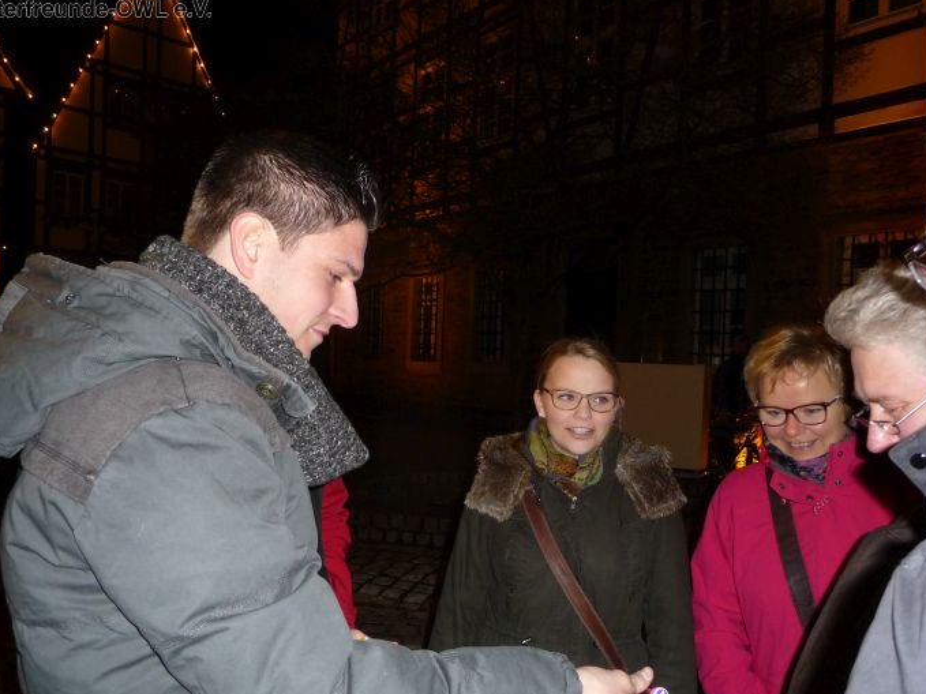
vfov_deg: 42.8
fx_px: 883
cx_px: 453
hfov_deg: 55.4
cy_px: 393
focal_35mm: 33
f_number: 3.3
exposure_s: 1/30
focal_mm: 4.7
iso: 250
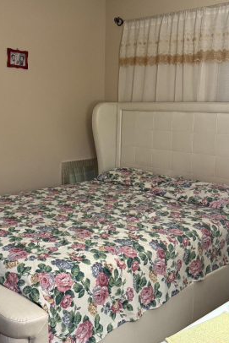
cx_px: 80
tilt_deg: -8.9
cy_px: 159
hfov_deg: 32.4
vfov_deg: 47.4
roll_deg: -0.6
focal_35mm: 41
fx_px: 391
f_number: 1.78
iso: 640
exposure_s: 1/60
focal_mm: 6.76
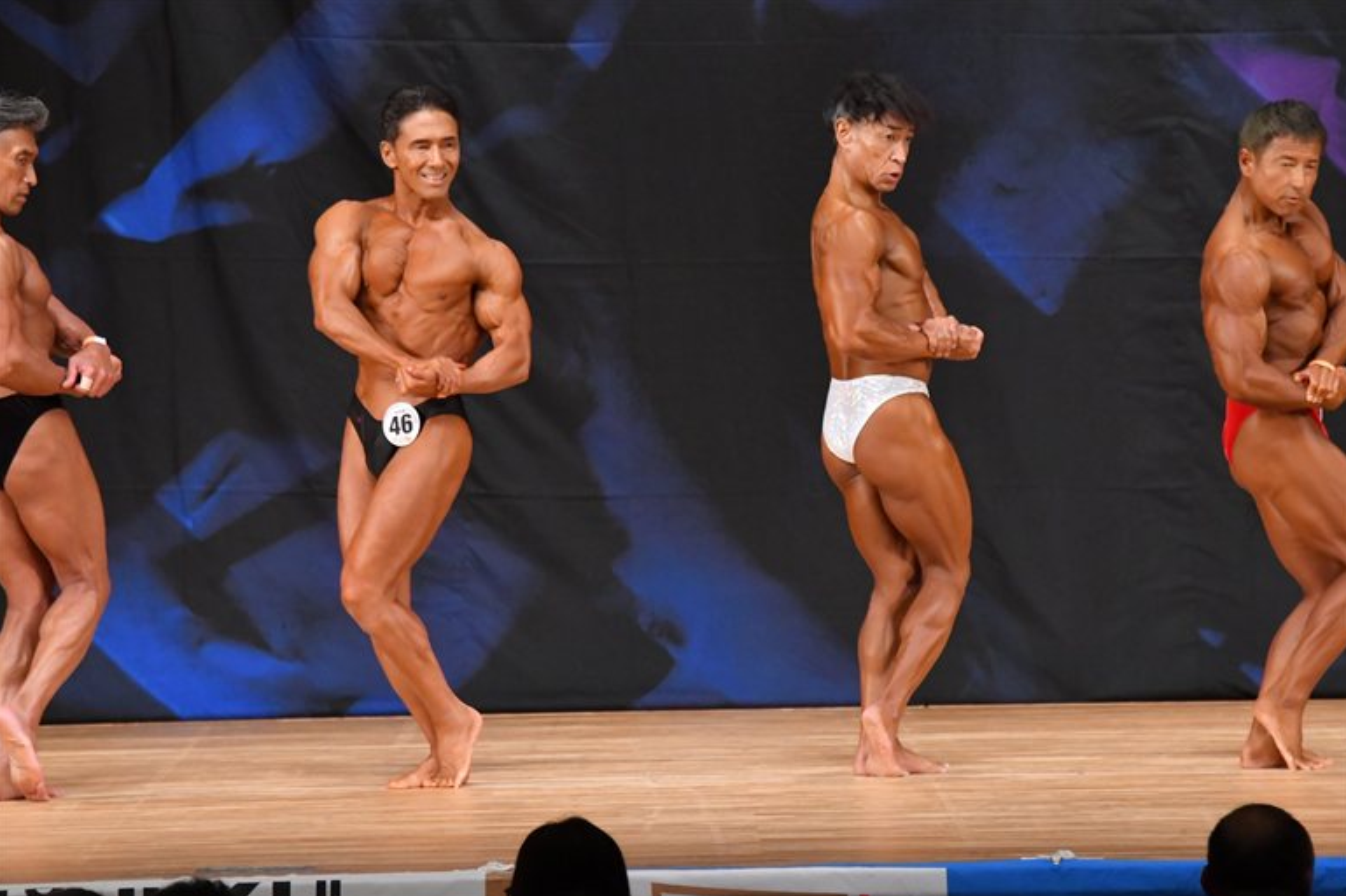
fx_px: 10165
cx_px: 675
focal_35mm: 272
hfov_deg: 7.6
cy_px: 450
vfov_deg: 5.0
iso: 5600
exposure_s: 1/400
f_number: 5.6
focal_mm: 180
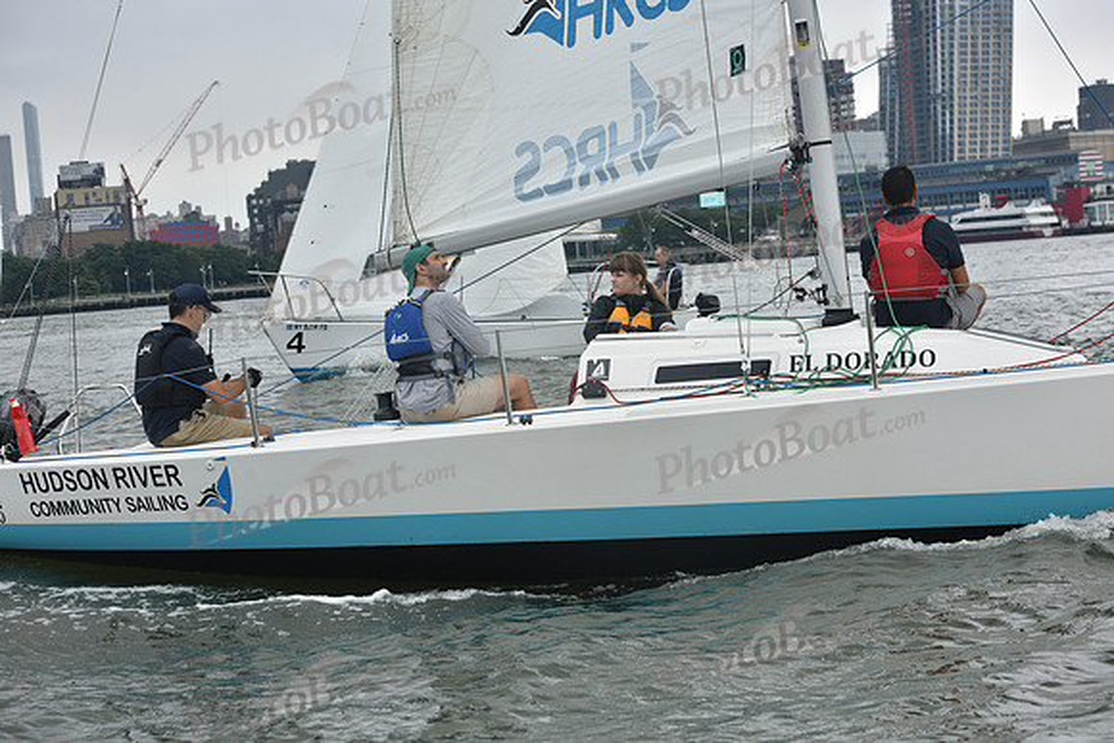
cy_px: 372
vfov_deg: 19.5
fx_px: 2167
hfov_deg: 28.8
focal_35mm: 70
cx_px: 557
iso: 400
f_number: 8
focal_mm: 70
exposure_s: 1/800
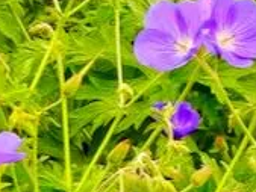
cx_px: 574
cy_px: 404
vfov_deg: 4.1
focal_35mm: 357
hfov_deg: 5.4
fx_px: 2642
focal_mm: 10.6
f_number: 4
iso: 160
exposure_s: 1/106
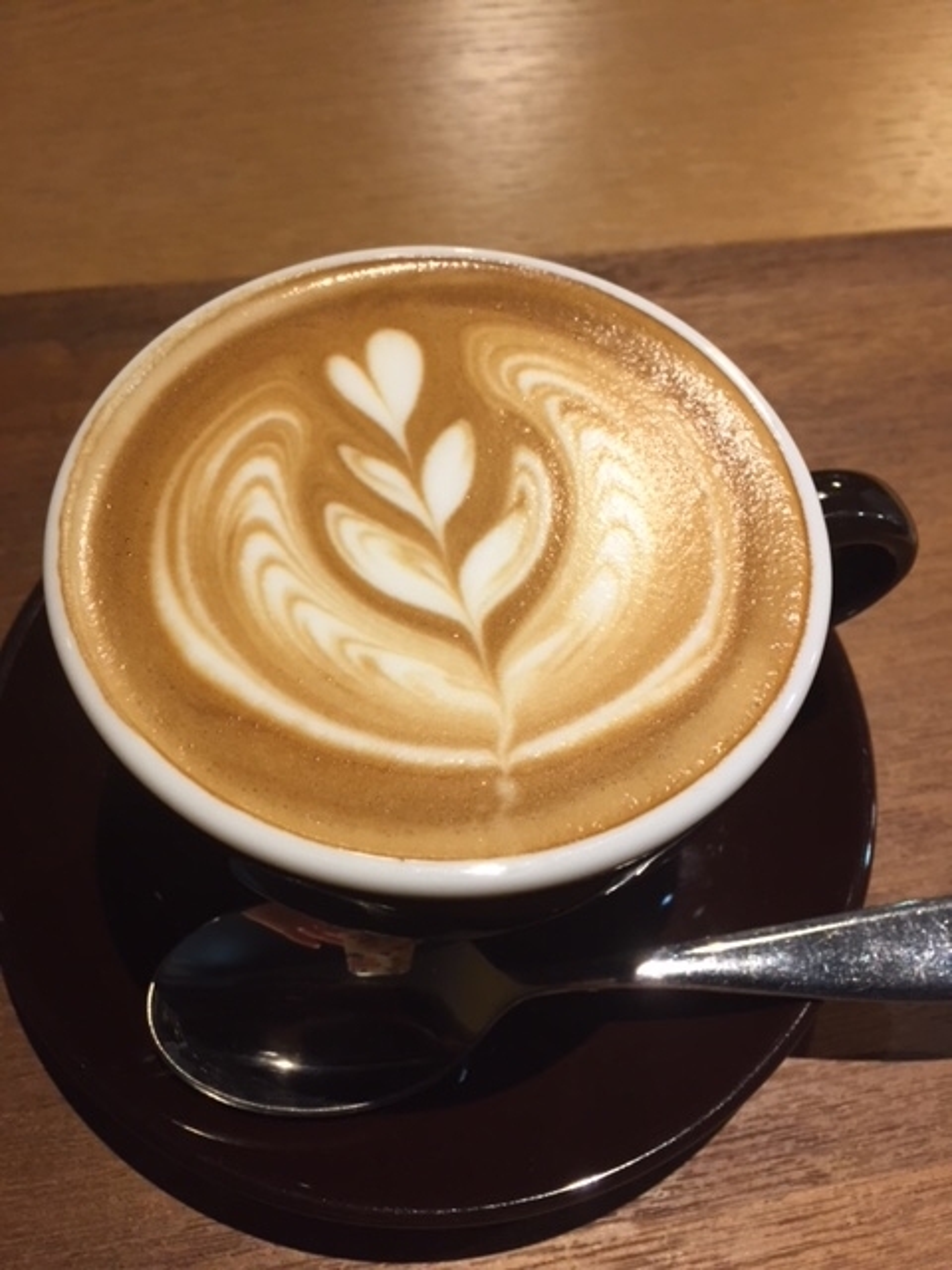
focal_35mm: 29
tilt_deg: -58.8
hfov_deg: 48.2
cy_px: 635
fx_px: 1063
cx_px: 476
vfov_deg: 61.7
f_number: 2.2
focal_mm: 4.15
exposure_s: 1/30
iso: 100
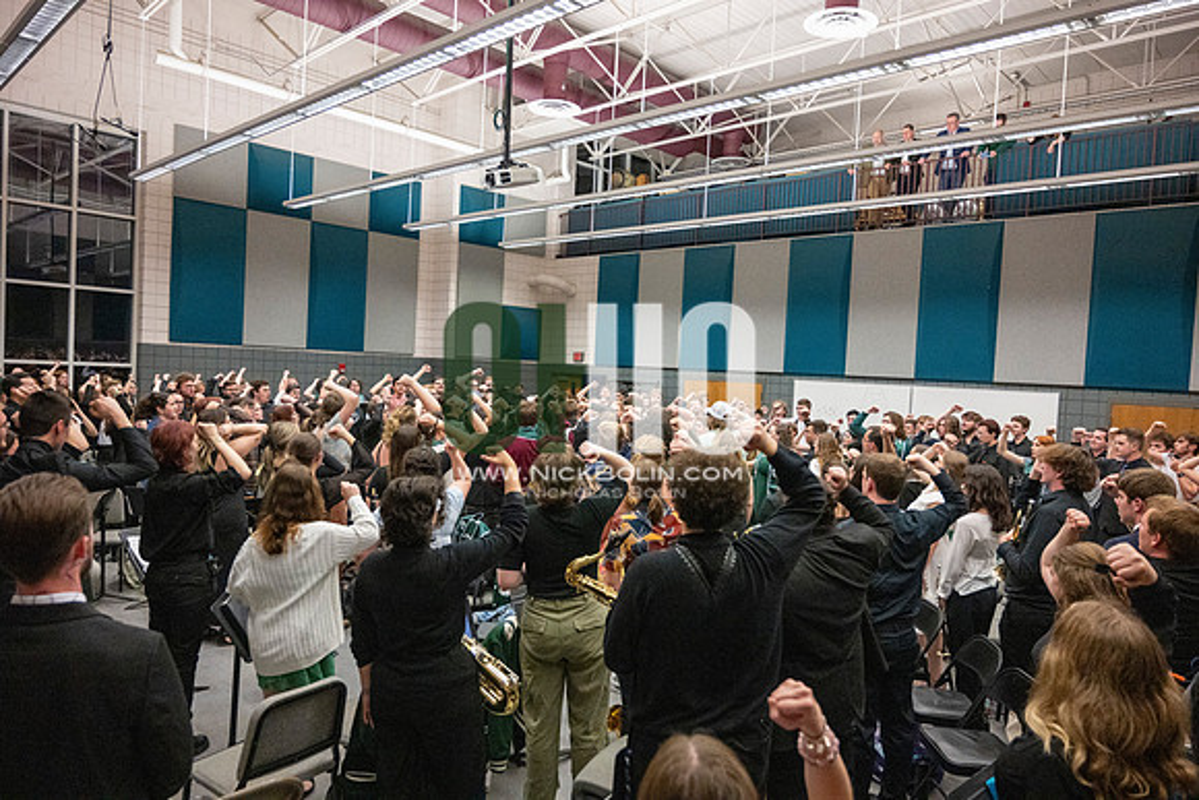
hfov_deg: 73.7
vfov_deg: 53.2
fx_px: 799
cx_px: 600
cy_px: 400
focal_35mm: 24
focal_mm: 24
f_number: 4
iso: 10000
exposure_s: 1/500
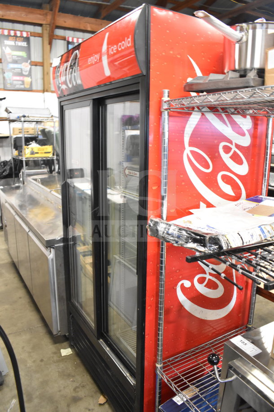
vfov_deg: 67.4
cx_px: 137
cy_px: 206
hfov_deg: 47.9
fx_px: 308
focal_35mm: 27
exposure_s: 1/30
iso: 2200
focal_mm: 18
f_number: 3.5
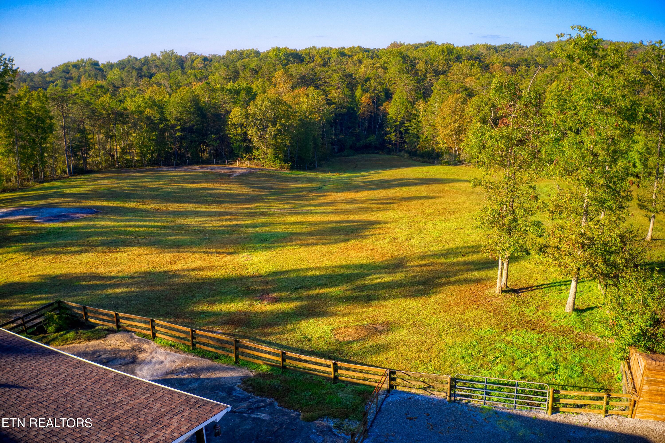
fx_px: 517
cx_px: 332
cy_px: 222
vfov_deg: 46.4
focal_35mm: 28
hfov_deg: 65.5
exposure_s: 1/60
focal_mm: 10.26
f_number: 4.5
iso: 400
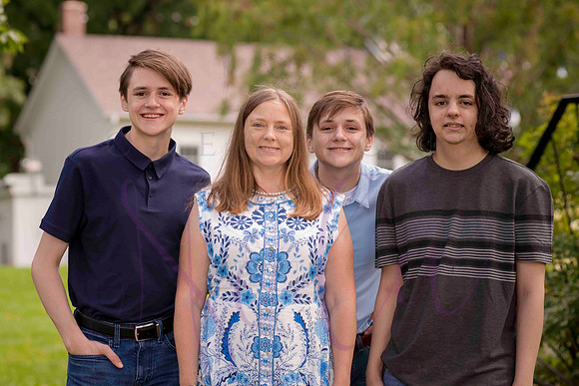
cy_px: 194
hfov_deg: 14.8
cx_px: 224
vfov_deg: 9.9
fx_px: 2220
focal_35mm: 138
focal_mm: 112
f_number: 4.5
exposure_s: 1/320
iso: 400
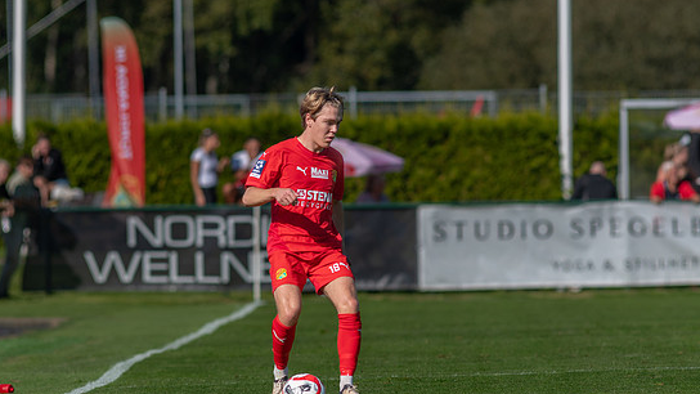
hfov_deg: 4.2
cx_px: 335
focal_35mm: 516
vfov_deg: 2.4
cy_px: 235
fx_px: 9578
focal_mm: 300
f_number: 3.5
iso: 110
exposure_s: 1/2000
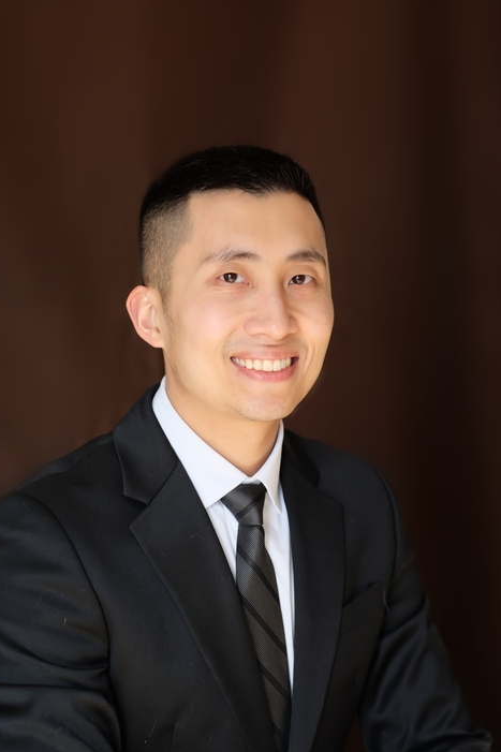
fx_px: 1921
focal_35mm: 92
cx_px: 248
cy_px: 411
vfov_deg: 22.1
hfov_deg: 14.9
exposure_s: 1/125
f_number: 2.8
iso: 400
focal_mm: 56
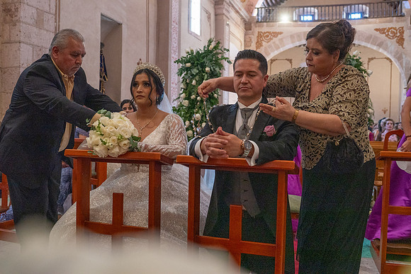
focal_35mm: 35
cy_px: 137
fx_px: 400
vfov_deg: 37.9
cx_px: 206
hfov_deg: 54.4
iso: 2500
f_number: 5
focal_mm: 35
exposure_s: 1/100
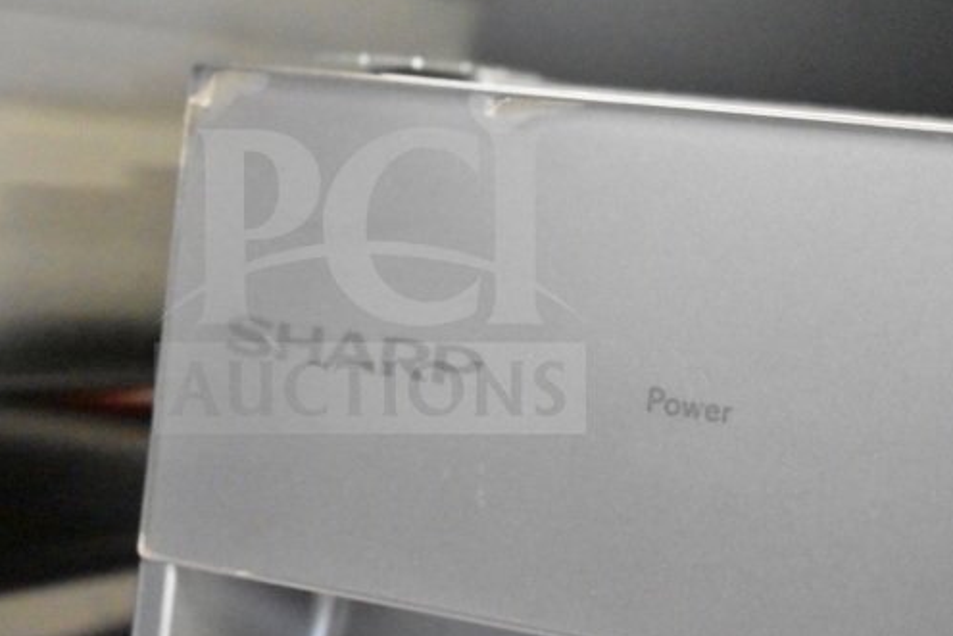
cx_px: 369
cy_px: 281
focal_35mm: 96
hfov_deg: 21.2
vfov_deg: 14.3
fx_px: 2542
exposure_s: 1/80
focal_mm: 52
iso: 22800
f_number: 5.6
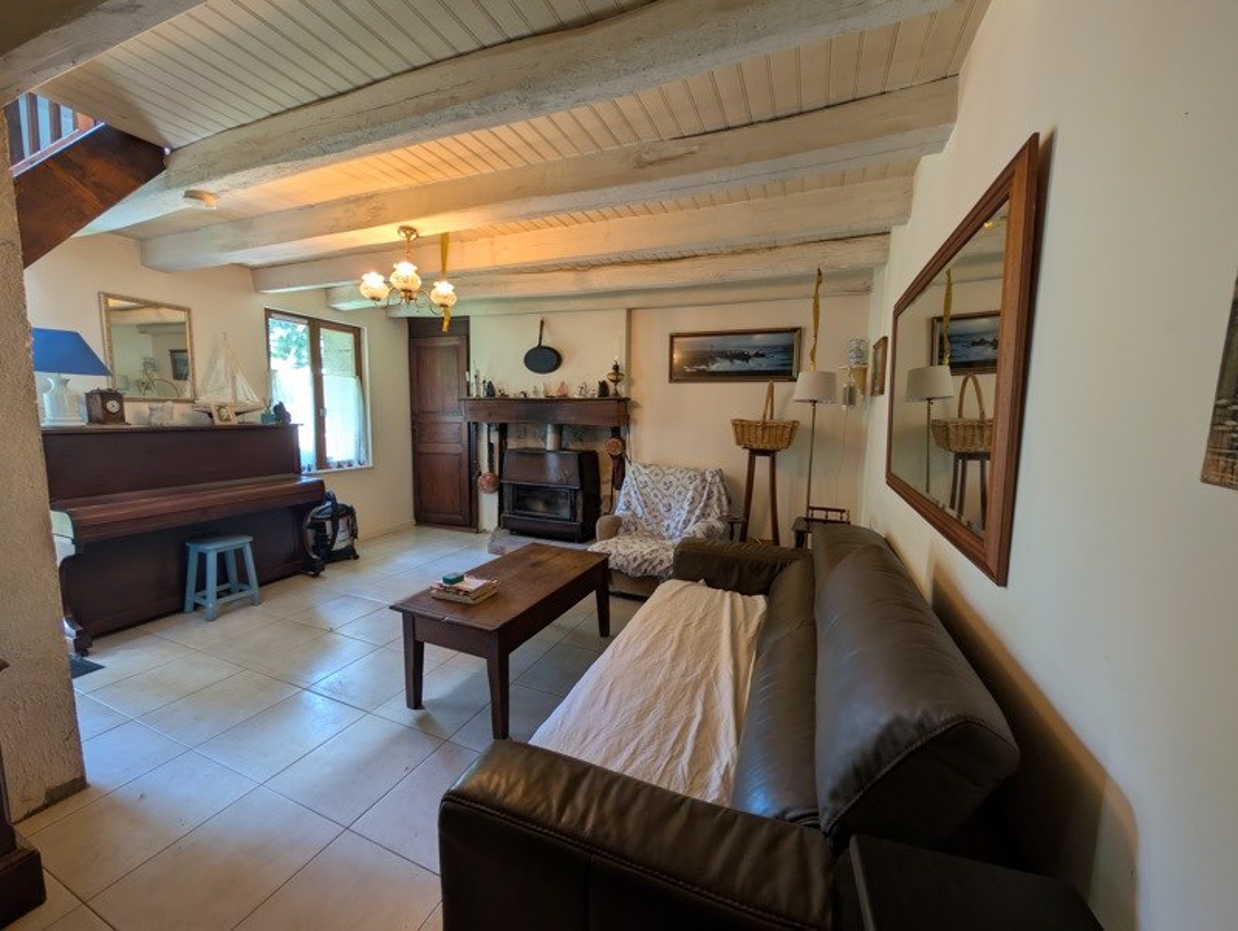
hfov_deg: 110.5
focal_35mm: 12
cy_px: 466
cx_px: 619
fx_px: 430
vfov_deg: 94.6
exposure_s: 1/33.3
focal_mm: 2.02
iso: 55
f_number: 1.7
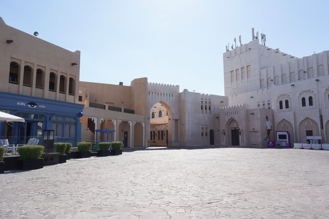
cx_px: 164
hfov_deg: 73.7
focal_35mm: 24
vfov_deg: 53.1
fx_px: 219
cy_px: 110
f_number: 16
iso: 100
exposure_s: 1/100
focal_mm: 24
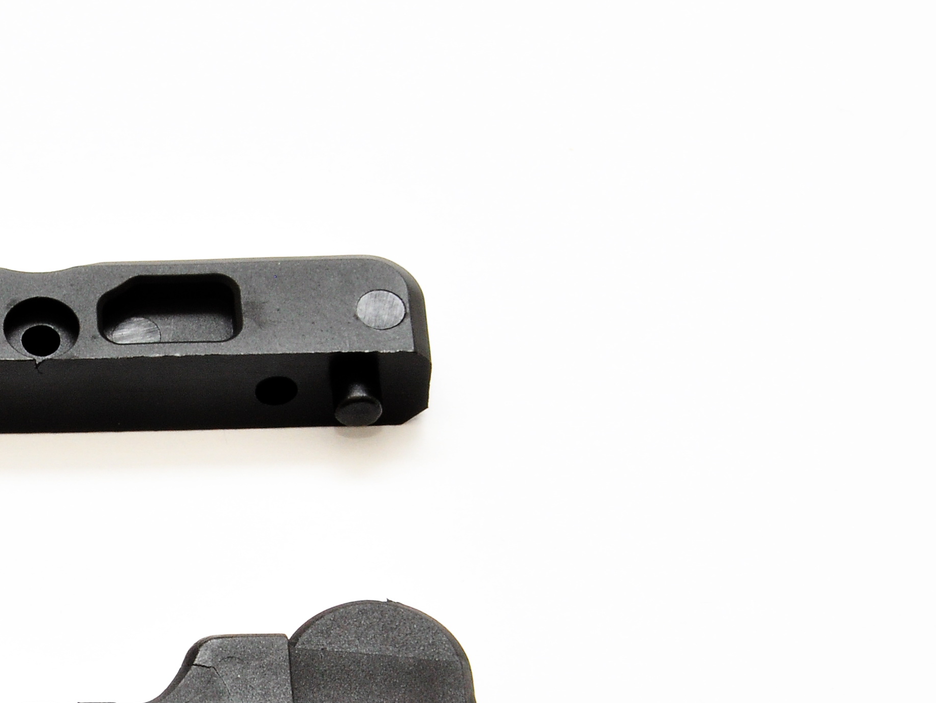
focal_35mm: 389
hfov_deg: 5.1
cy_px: 541
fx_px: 10520
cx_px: 45
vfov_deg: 3.8
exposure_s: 1/60
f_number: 22
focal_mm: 116
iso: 400
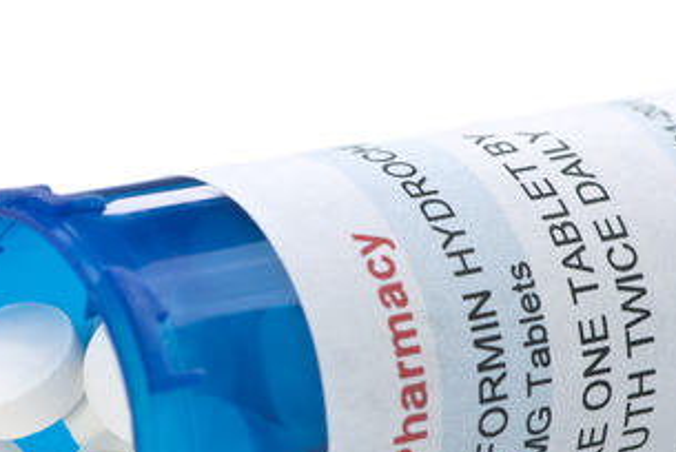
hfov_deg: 7.5
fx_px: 5169
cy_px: 350
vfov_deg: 5.0
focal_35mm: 275
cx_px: 213
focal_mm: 105
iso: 100
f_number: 10
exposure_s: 1/100
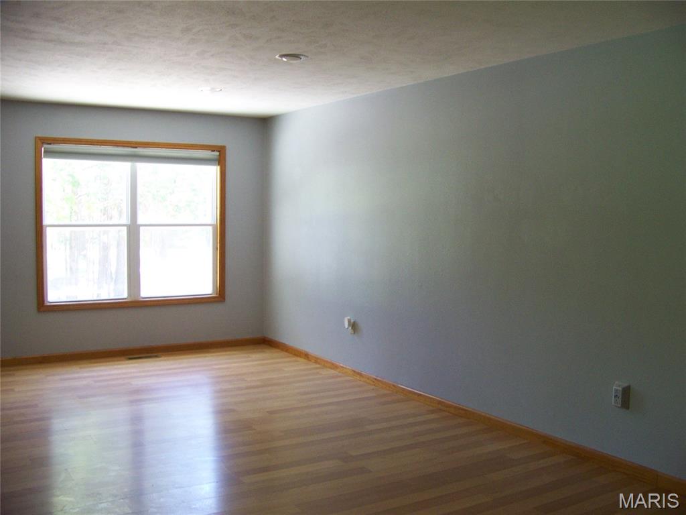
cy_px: 258
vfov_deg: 39.7
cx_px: 343
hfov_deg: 51.4
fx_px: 713
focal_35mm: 36
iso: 160
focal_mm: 5.85
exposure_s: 1/30
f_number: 2.8
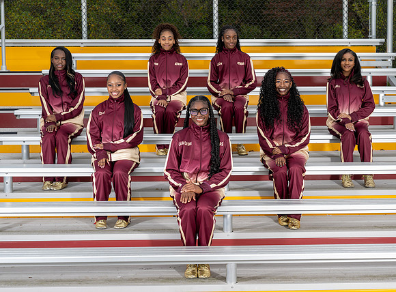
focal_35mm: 57
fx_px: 646
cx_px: 228
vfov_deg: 25.4
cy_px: 114
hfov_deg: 34.0
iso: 40
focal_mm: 40
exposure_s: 1/100
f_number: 6.3
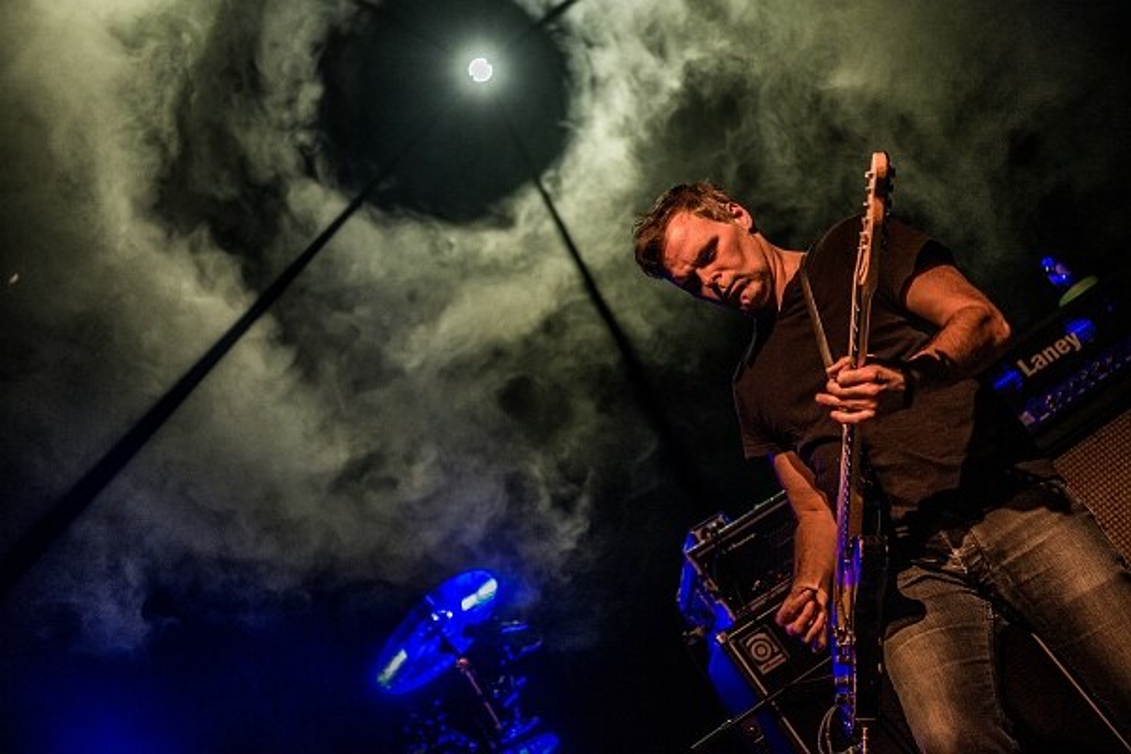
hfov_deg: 39.6
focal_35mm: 50
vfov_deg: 27.0
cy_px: 377
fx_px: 1571
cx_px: 566
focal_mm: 50
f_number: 2.8
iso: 3200
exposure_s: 1/100
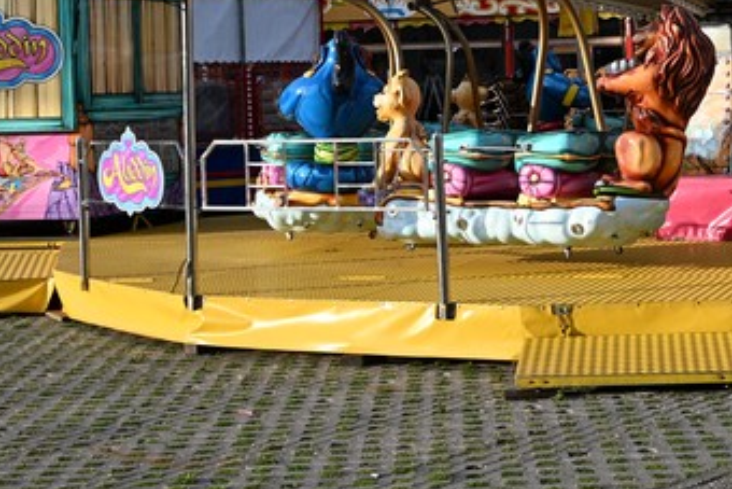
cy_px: 109
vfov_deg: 16.7
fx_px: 1651
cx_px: 674
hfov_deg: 24.2
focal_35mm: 81
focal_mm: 23
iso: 100
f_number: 6.3
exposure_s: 1/320
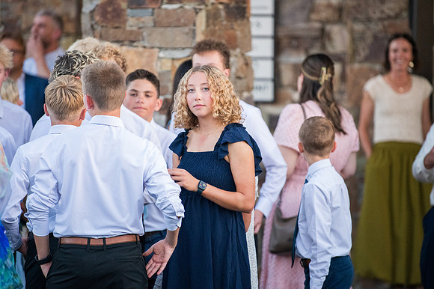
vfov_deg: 6.0
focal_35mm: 228
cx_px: 217
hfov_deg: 9.0
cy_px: 144
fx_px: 2747
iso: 4000
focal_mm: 190
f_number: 2.8
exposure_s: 1/1600
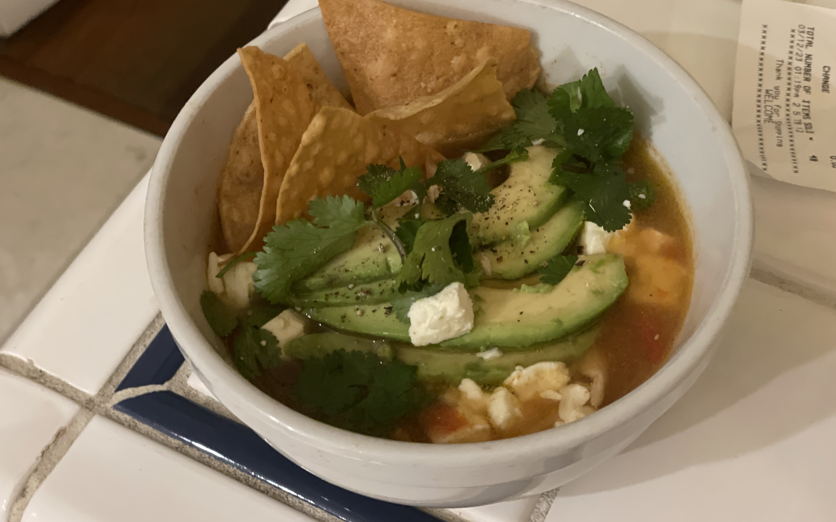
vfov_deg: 23.1
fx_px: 1276
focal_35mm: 56
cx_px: 418
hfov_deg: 36.3
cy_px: 229
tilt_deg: -53.9
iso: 500
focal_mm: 6
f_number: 2
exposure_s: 1/24
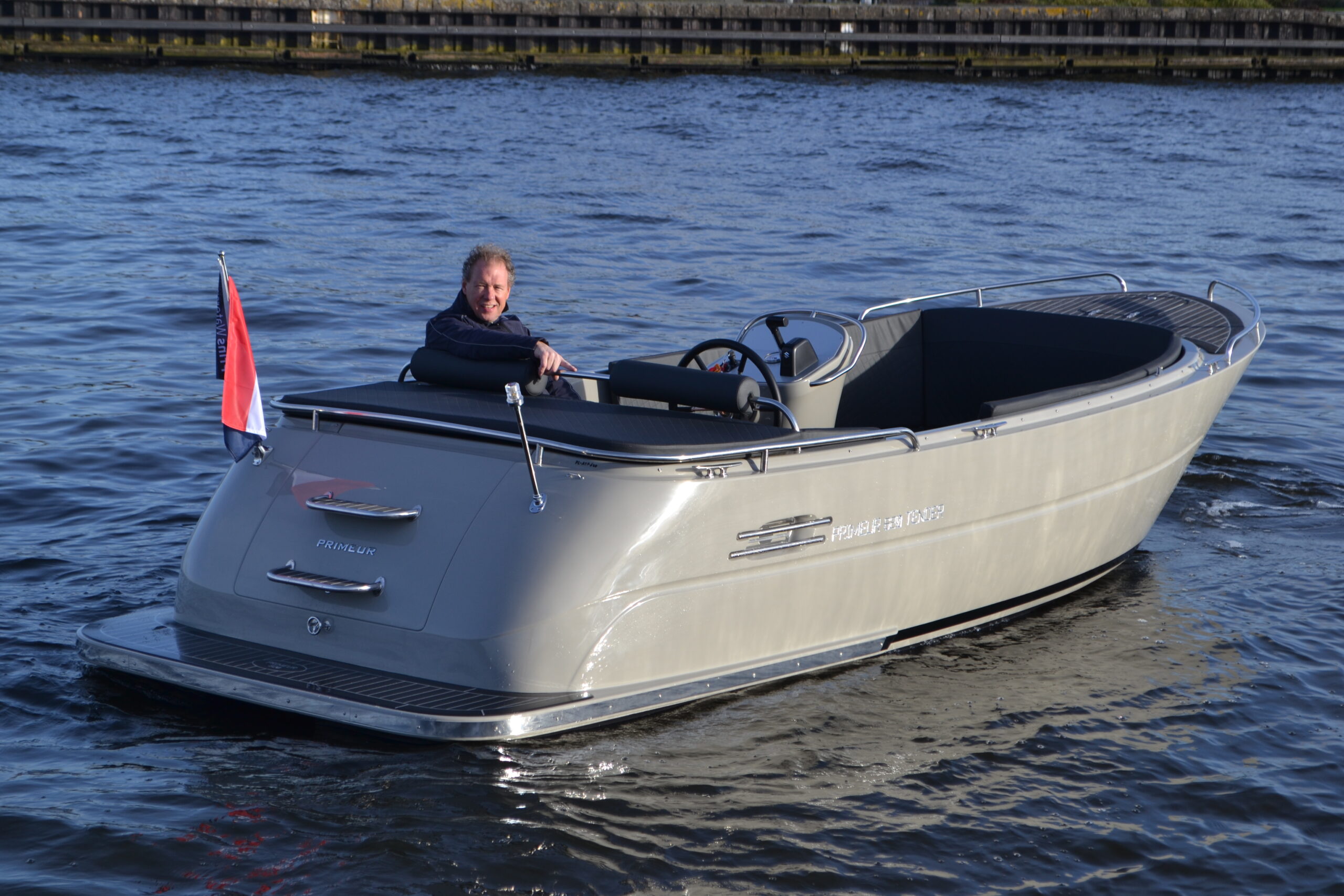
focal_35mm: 82
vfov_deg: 16.6
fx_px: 3080
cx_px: 672
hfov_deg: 24.6
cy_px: 448
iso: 100
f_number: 7.1
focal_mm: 55
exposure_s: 1/200
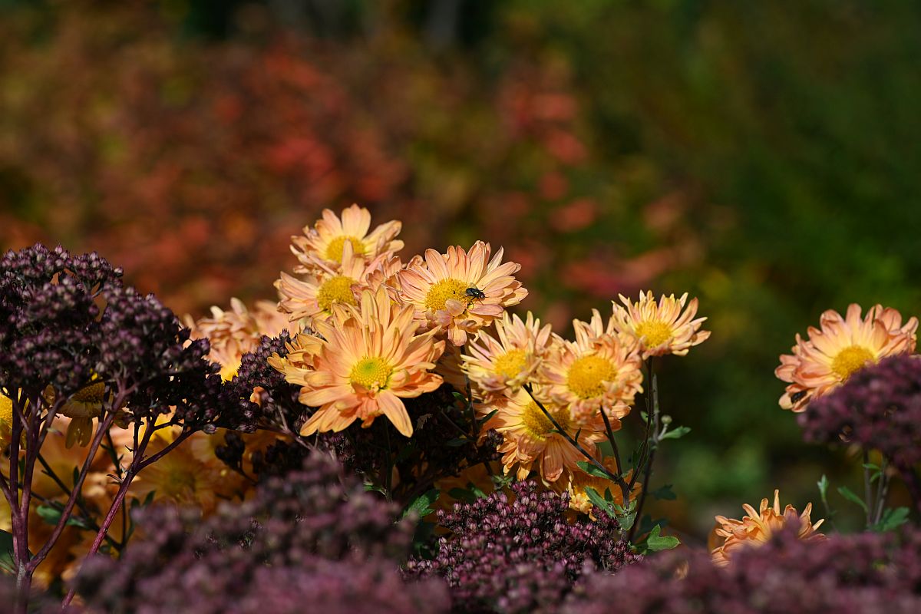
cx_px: 460
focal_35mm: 105
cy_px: 307
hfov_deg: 19.5
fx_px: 2686
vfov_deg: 13.0
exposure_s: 1/400
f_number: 7.1
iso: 100
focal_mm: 105
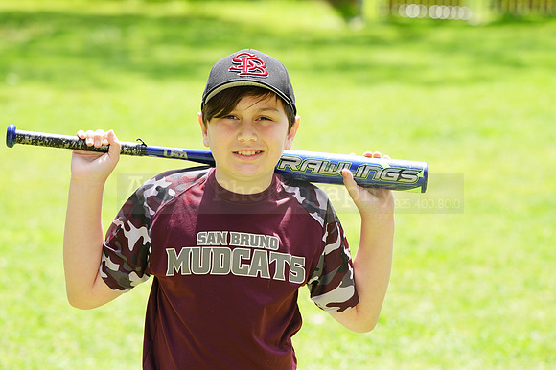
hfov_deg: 9.0
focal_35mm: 229
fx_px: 3535
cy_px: 185
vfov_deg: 6.0
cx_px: 278
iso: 200
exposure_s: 1/160
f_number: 8
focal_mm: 229
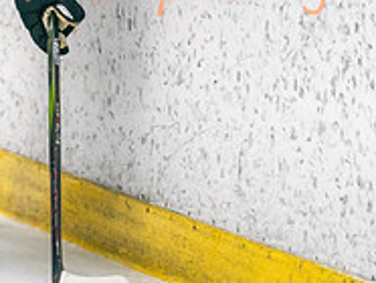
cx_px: -86
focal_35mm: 540
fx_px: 5873
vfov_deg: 2.8
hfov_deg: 3.7
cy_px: -158
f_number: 2.8
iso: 3200
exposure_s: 1/1250
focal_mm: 158
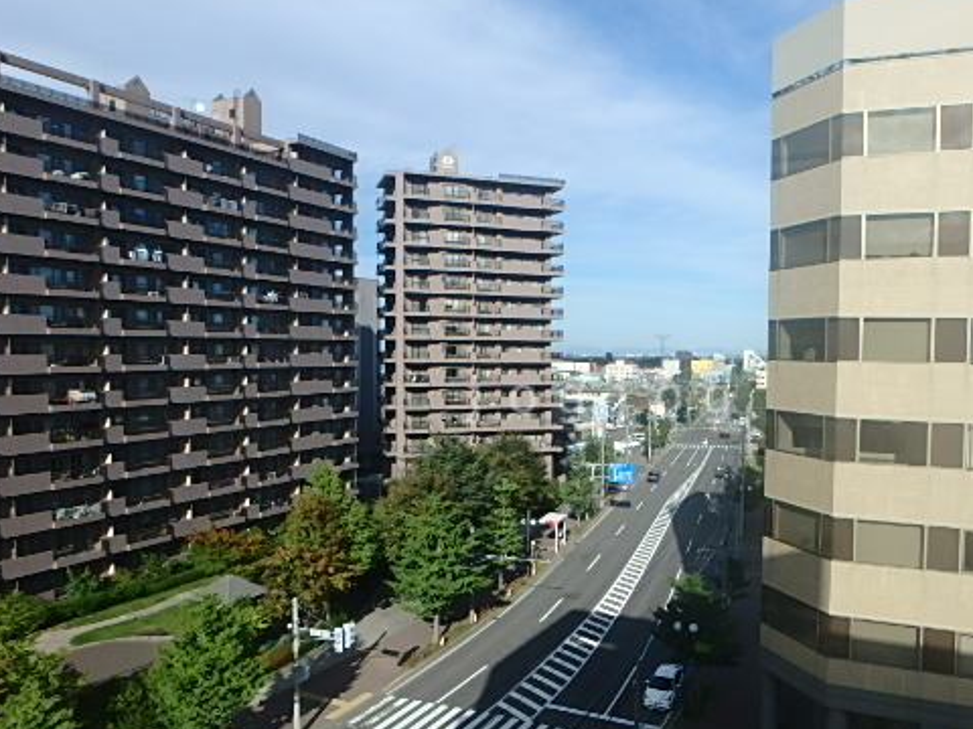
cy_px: 399
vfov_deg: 49.7
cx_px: 602
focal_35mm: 28
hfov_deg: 62.7
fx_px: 787
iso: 125
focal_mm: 3.7
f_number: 6
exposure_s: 1/500
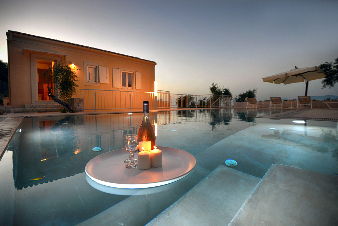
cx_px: 169
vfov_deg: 73.8
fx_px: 150
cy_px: 113
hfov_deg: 96.7
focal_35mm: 16
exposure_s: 1/100
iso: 400
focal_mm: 16
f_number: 4
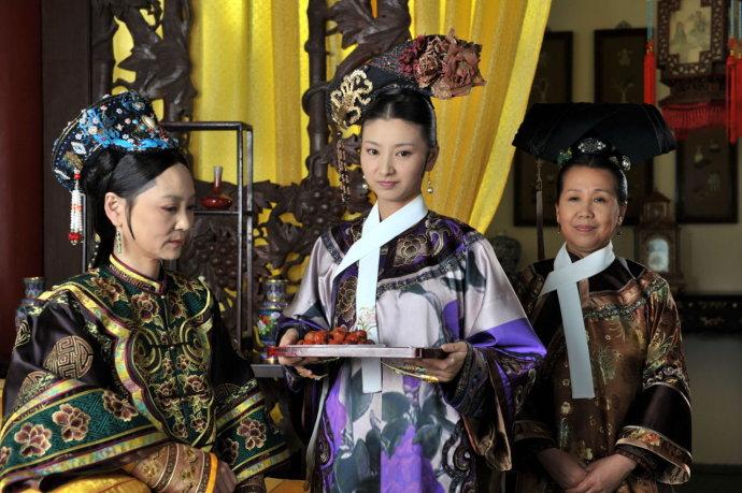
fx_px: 989
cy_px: 246
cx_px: 371
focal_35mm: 48
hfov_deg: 41.1
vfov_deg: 28.0
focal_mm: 48
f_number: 4
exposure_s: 1/200
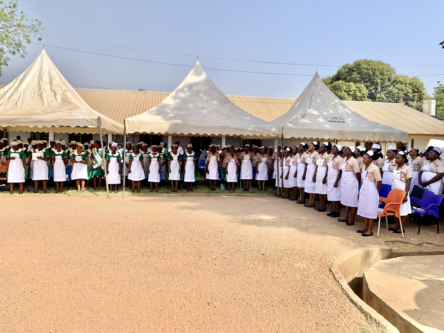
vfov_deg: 53.1
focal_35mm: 26
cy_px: 166
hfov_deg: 67.3
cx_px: 222
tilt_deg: -4.4
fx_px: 333
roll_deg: +0.3
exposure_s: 1/2257
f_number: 1.8
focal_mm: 4.25
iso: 25
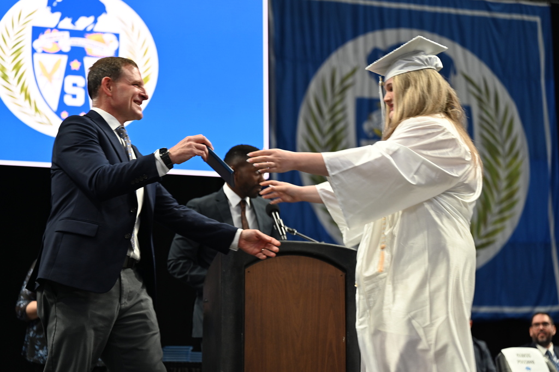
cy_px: 186
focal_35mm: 70
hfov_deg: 28.9
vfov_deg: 19.4
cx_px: 280
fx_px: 1086
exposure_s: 1/125
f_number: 2.8
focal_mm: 70
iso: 1000
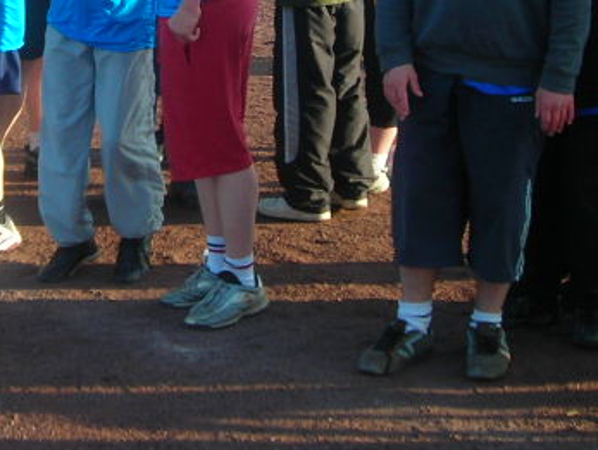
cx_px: 19
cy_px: -41
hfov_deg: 17.2
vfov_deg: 13.0
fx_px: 1937
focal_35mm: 112
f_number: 3.2
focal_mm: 6.3
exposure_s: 1/156
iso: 50
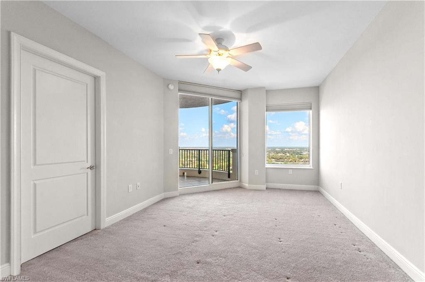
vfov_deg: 77.1
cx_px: 212
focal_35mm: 15
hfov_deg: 100.5
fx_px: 177
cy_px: 141
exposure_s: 1/20
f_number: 8
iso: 500
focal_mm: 10
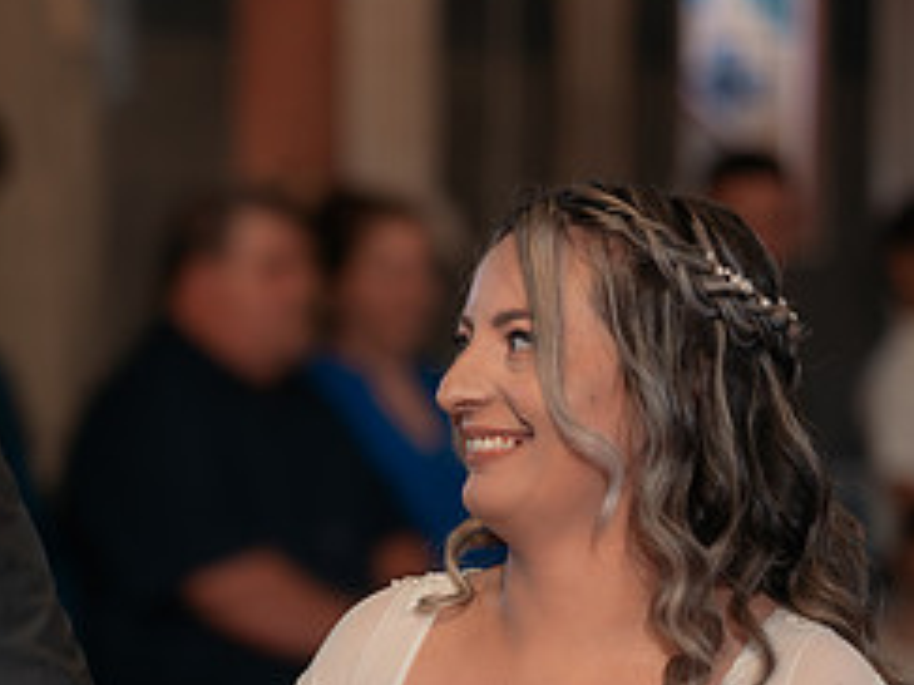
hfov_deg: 10.1
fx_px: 5146
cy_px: 610
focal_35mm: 195
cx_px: 68
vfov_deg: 7.6
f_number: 2
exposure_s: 1/200
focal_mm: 85
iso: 1600
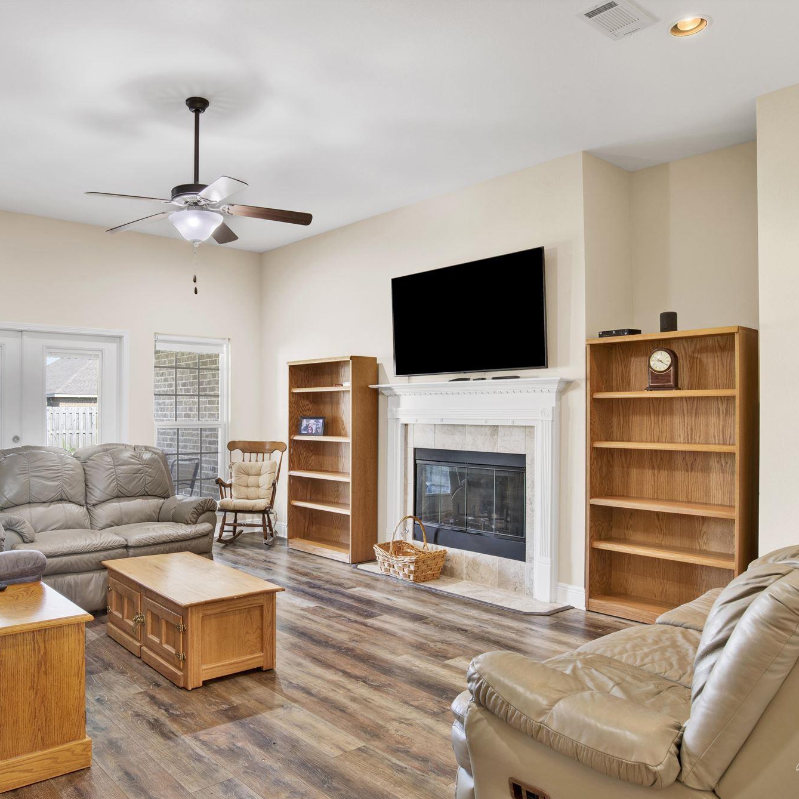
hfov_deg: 60.0
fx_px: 679
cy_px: 405
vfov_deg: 60.9
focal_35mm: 26
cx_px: 292
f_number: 11
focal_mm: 20
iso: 200
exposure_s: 1/15
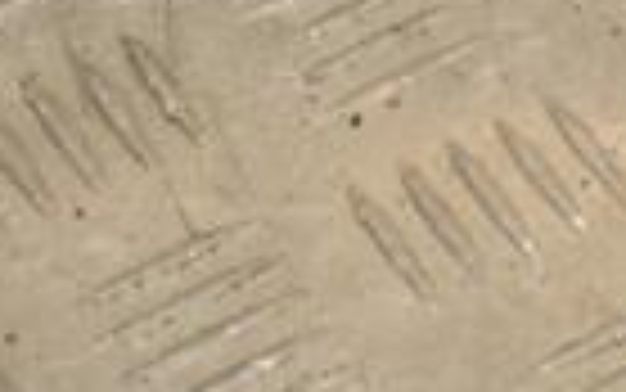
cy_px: -248
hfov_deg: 7.0
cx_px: 743
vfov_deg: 4.4
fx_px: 5072
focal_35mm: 297
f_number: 9
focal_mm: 45
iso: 800
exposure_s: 1/200
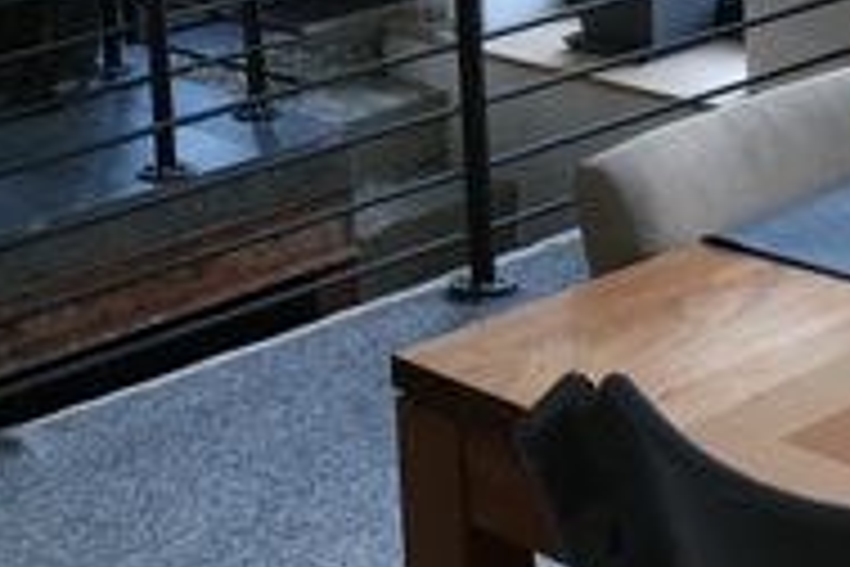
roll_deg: +3.9
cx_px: 112
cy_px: -130
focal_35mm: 96
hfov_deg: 20.9
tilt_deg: -10.1
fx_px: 2266
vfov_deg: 13.8
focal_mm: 4.15
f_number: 2.2
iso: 125
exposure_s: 1/33
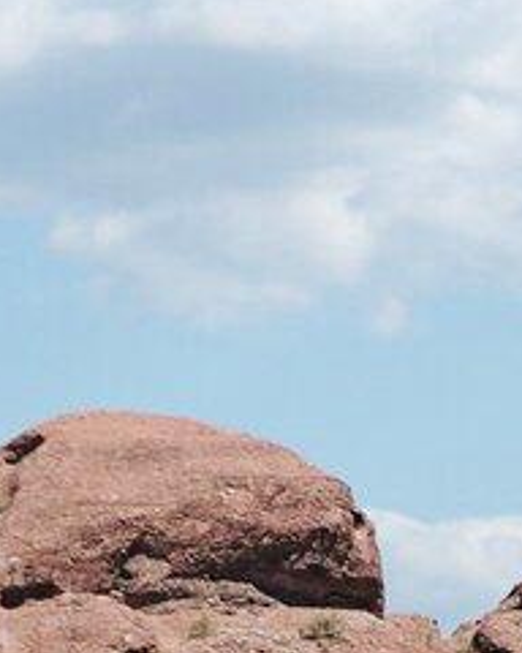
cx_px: 1849
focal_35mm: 337
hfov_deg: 4.3
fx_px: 6508
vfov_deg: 5.5
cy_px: 1754
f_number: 3.5
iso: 100
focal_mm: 28
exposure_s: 1/3000
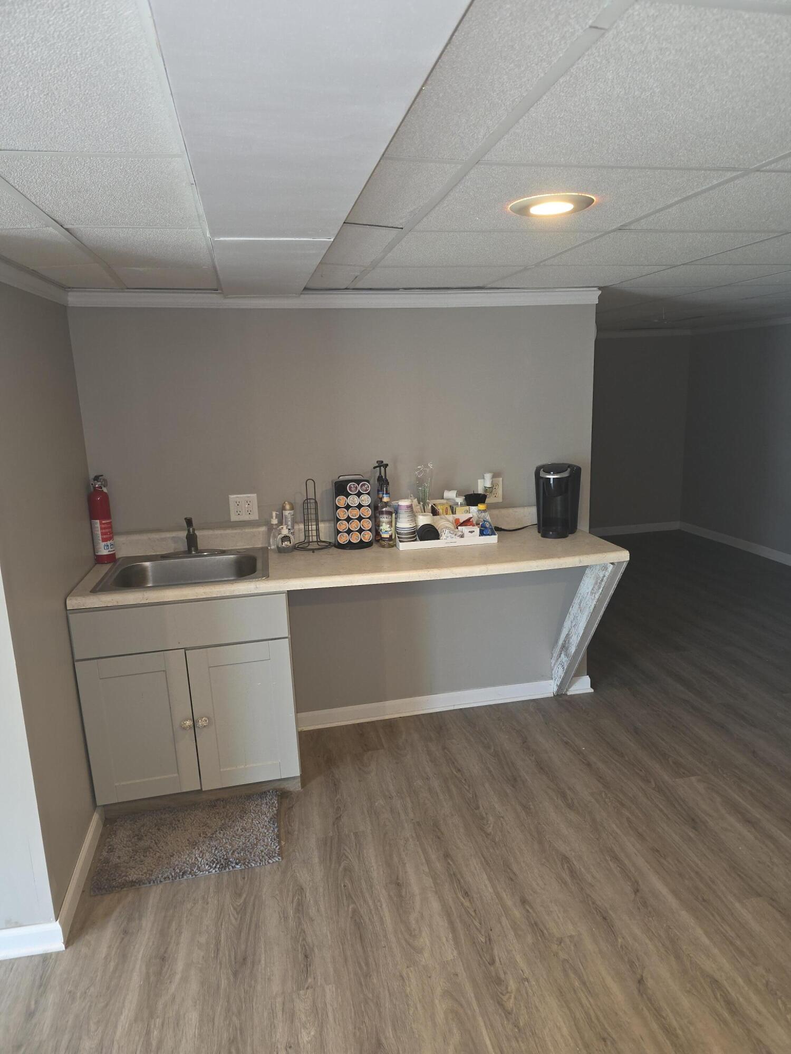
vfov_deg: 73.9
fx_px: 701
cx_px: 396
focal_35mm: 23
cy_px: 527
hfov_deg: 58.9
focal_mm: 6.3
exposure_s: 1/24
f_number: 1.7
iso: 125
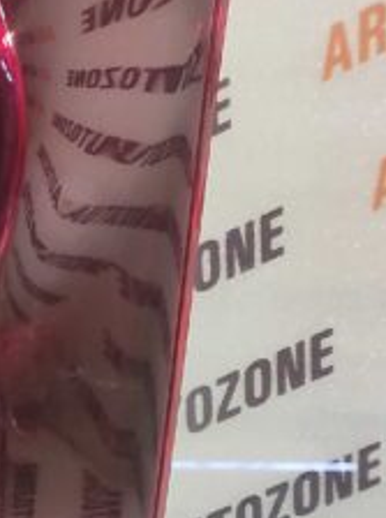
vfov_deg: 30.9
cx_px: -65
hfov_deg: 22.3
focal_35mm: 61
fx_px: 910
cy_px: 416
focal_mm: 4.74
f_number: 1.79
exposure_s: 1/33
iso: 230
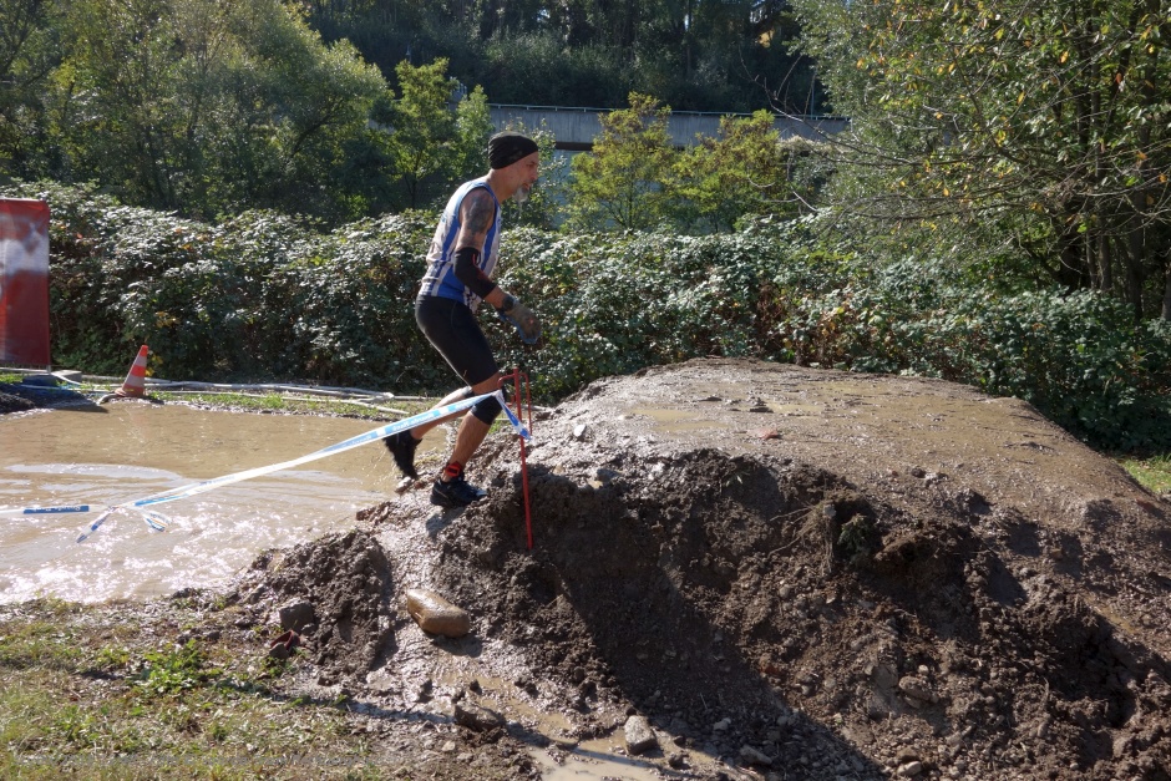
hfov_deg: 65.5
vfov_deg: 46.4
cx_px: 586
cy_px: 390
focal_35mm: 28
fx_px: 911
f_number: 5.6
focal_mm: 10.4
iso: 125
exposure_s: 1/250
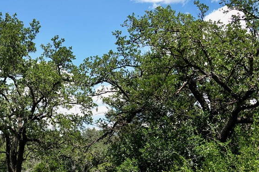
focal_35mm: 62
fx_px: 446
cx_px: 46
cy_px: 153
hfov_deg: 31.4
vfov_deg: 21.4
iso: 100
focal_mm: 11.77
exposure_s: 1/400
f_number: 4
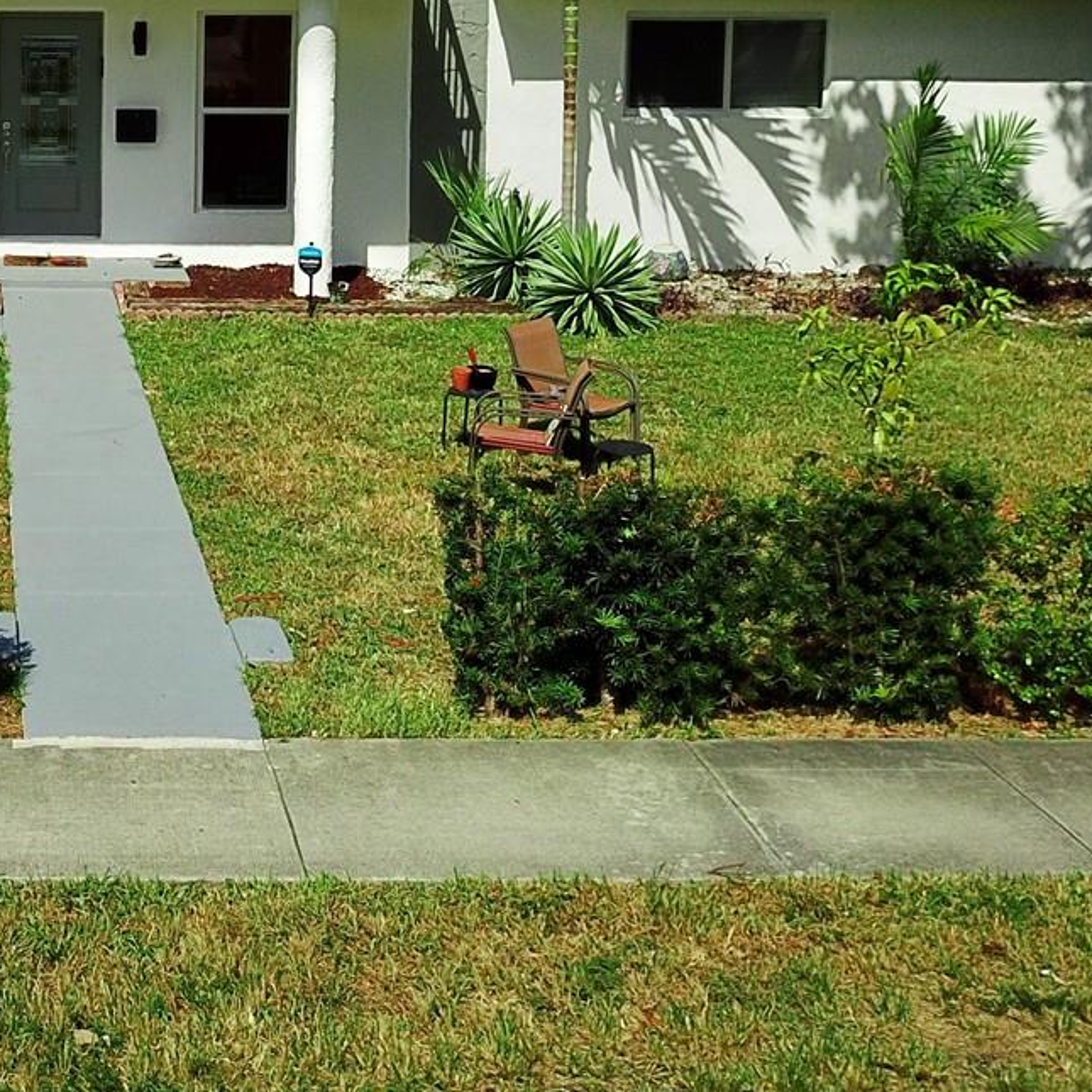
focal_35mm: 57
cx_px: 19
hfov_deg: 28.3
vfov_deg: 29.0
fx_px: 2034
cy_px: 146
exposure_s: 1/4098
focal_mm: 4.7
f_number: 2.2
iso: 100
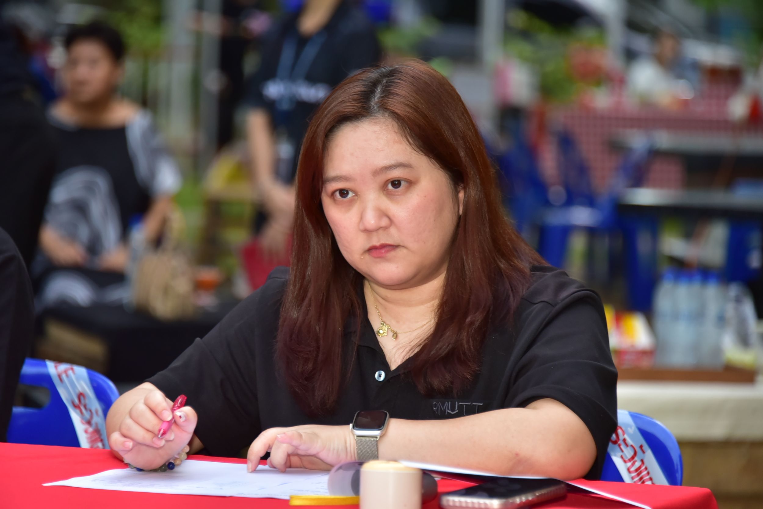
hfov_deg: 10.3
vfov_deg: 6.9
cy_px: 254
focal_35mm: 200
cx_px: 382
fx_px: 4240
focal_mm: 200
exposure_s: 1/200
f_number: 5.6
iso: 1250
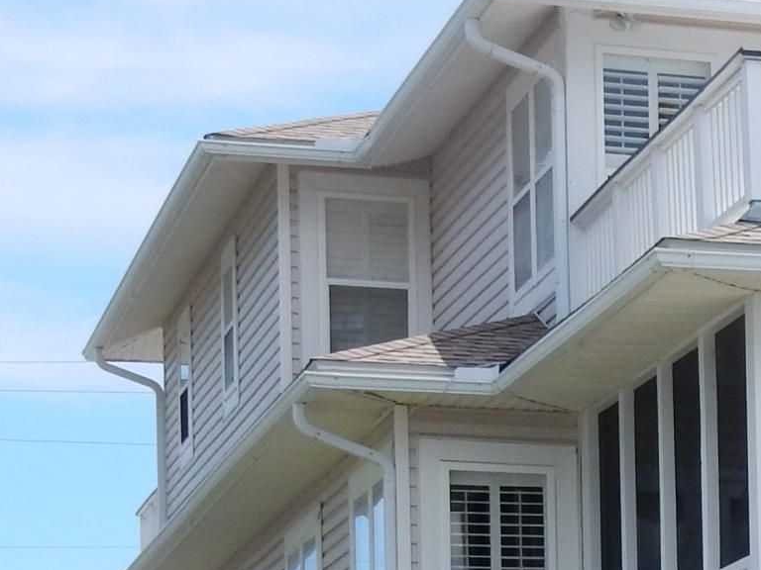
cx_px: 1295
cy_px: 912
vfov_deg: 8.6
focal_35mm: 168
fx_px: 3693
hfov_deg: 11.1
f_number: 4.2
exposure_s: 1/1000
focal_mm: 7.6
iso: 125
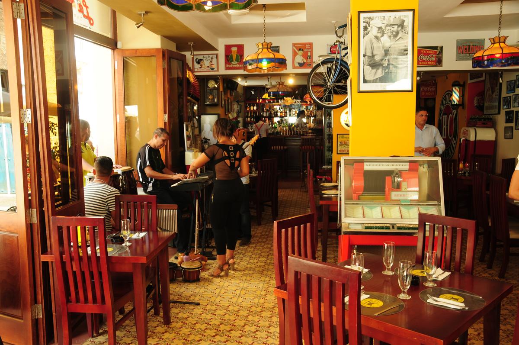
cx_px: 260
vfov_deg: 39.9
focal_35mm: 33
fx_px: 475
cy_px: 172
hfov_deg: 57.3
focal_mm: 22
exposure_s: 1/50
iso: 200
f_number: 3.8
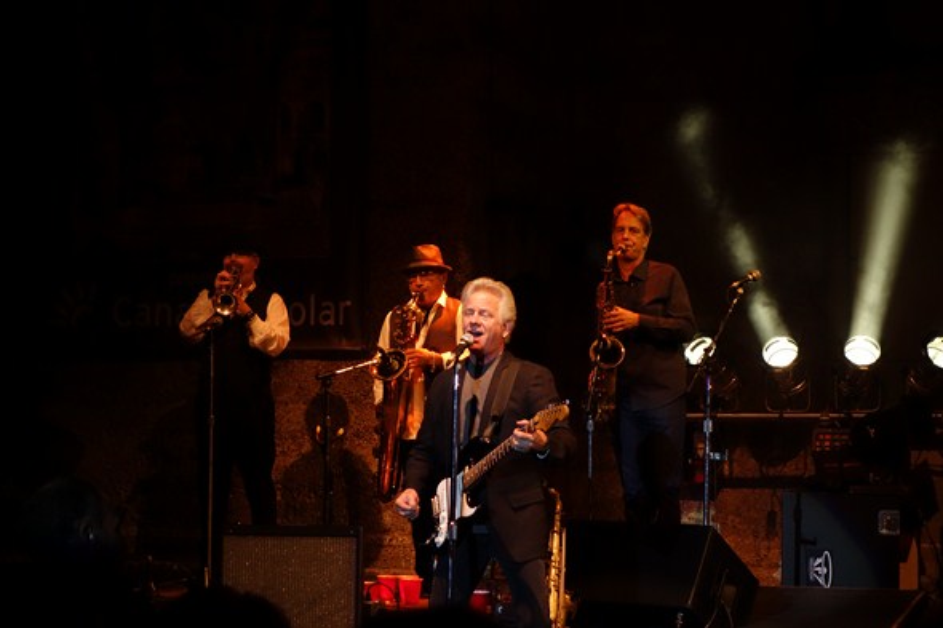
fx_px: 2619
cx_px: 472
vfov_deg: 13.7
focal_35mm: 100
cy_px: 314
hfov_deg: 20.4
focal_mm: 37.1
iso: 1000
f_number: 4.9
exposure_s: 1/125
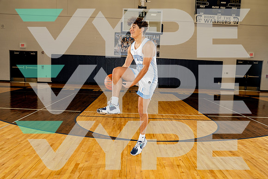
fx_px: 216
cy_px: 90
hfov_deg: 63.6
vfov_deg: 45.0
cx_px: 134
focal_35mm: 29
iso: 400
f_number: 5.6
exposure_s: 1/250
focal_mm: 29
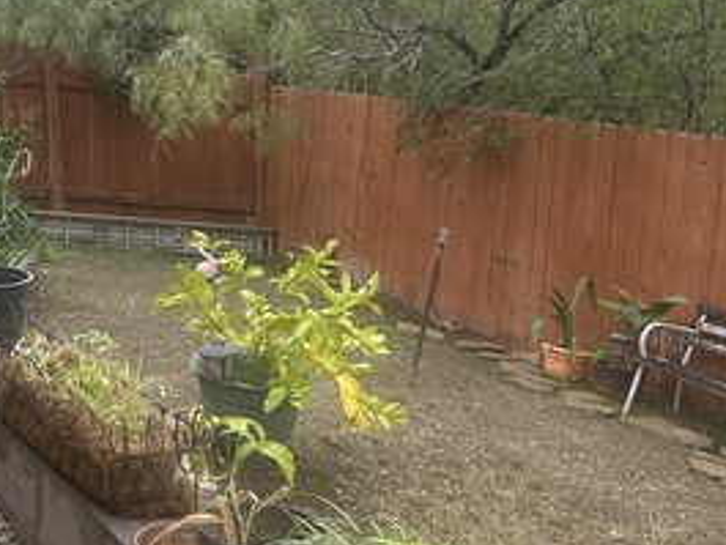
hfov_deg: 31.6
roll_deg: +1.4
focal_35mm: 58
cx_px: 71
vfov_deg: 25.2
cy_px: 205
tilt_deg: -10.5
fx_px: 1217
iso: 80
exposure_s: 1/745
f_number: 1.78
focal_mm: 6.86
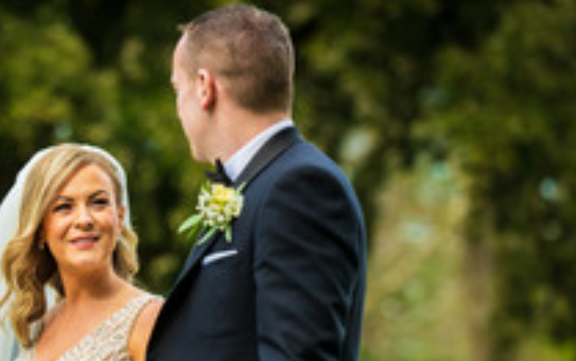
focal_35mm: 361
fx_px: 5672
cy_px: 338
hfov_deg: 5.8
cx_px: 72
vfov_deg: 3.6
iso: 160
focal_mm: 185
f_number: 4.5
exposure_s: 1/320
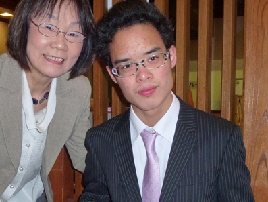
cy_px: 150
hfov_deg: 33.1
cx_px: 109
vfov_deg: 25.0
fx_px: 449
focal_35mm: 58
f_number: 3.7
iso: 400
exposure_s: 1/60
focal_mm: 6.4
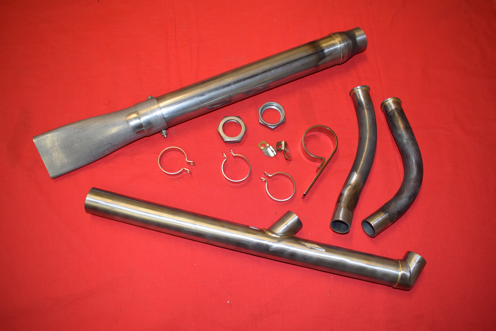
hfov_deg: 61.9
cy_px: 166
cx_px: 248
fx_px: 413
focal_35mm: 30
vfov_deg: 43.6
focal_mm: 20
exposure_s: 1/60
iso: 500
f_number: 5
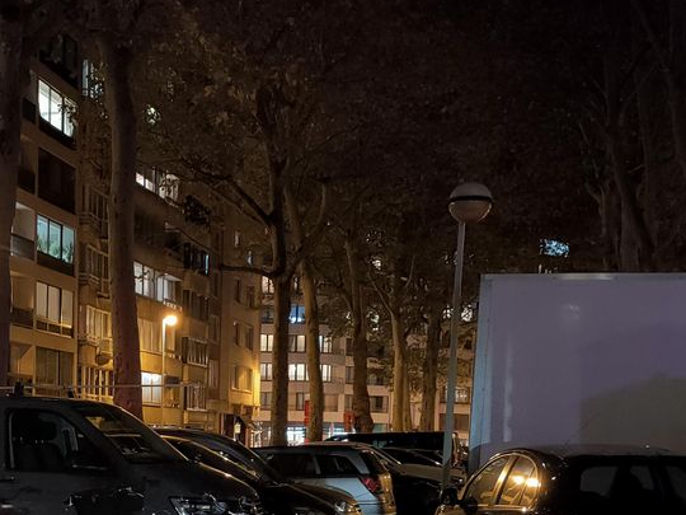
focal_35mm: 64
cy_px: 500
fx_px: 1268
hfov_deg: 29.2
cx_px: 81
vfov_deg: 22.2
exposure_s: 1/10
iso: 975
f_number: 1.7
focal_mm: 4.77
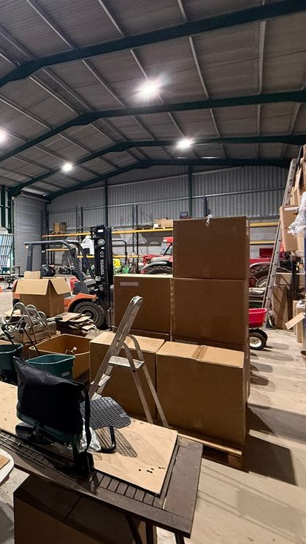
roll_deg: +1.4
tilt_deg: -1.1
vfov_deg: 78.6
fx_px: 332
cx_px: -88
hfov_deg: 35.0
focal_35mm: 23
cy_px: 256
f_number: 2.2
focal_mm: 2.22
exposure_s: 1/50
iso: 320
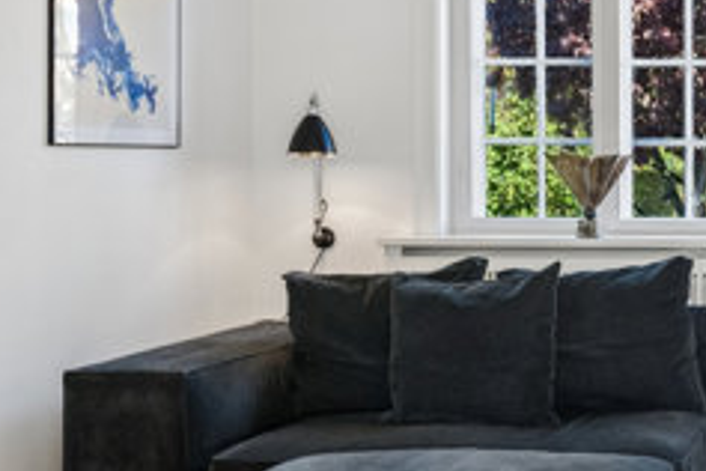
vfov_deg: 21.2
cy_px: 177
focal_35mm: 64
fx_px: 1255
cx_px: 953
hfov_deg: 26.1
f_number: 9
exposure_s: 1/10
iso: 160
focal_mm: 19
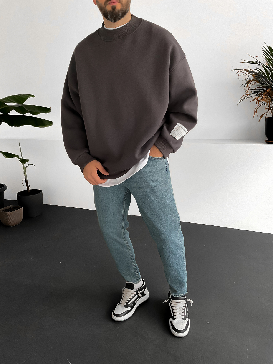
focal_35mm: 29
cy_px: 182
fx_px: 305
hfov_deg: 48.2
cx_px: 136
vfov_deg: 61.7
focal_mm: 3
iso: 125
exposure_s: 1/60
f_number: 1.8
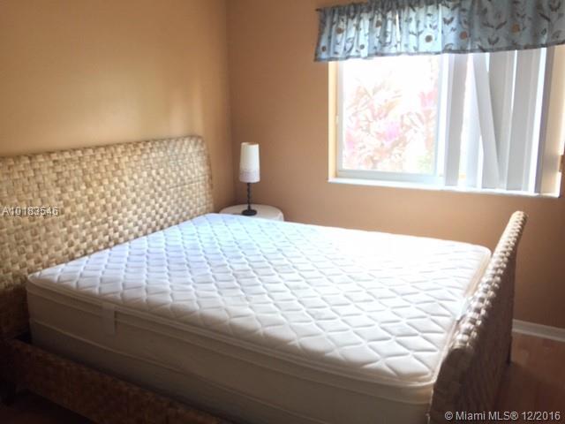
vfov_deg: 48.2
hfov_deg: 61.7
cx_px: 282
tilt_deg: -12.7
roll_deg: +2.1
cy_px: 212
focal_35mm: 29
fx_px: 473
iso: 250
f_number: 2.2
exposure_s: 1/24
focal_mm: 4.15
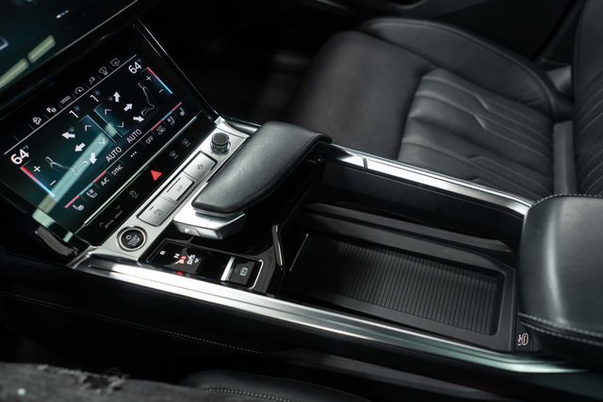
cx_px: 302
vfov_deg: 46.4
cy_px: 201
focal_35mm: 28
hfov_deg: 65.5
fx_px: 469
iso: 800
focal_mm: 28
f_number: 3.2
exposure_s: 1/40
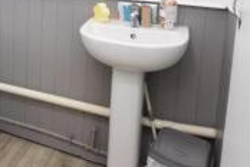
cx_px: 34
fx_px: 285
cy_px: -19
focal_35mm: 41
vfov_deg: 29.3
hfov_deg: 44.0
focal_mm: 10
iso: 400
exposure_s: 1/80
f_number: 4.5
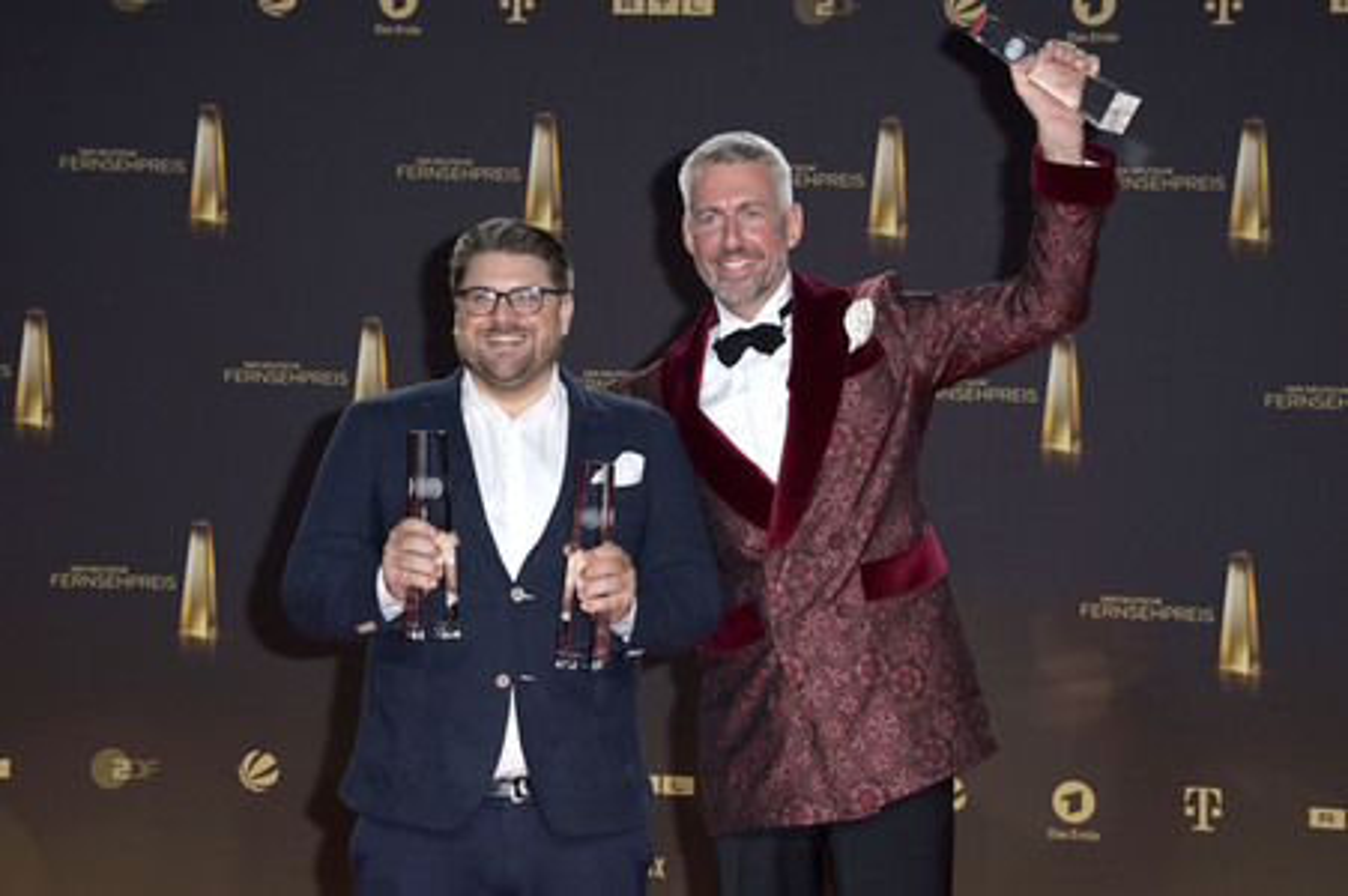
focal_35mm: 72
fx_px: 2694
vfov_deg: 18.9
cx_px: 674
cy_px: 448
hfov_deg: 28.1
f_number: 5.6
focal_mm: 72
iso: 1250
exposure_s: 1/250
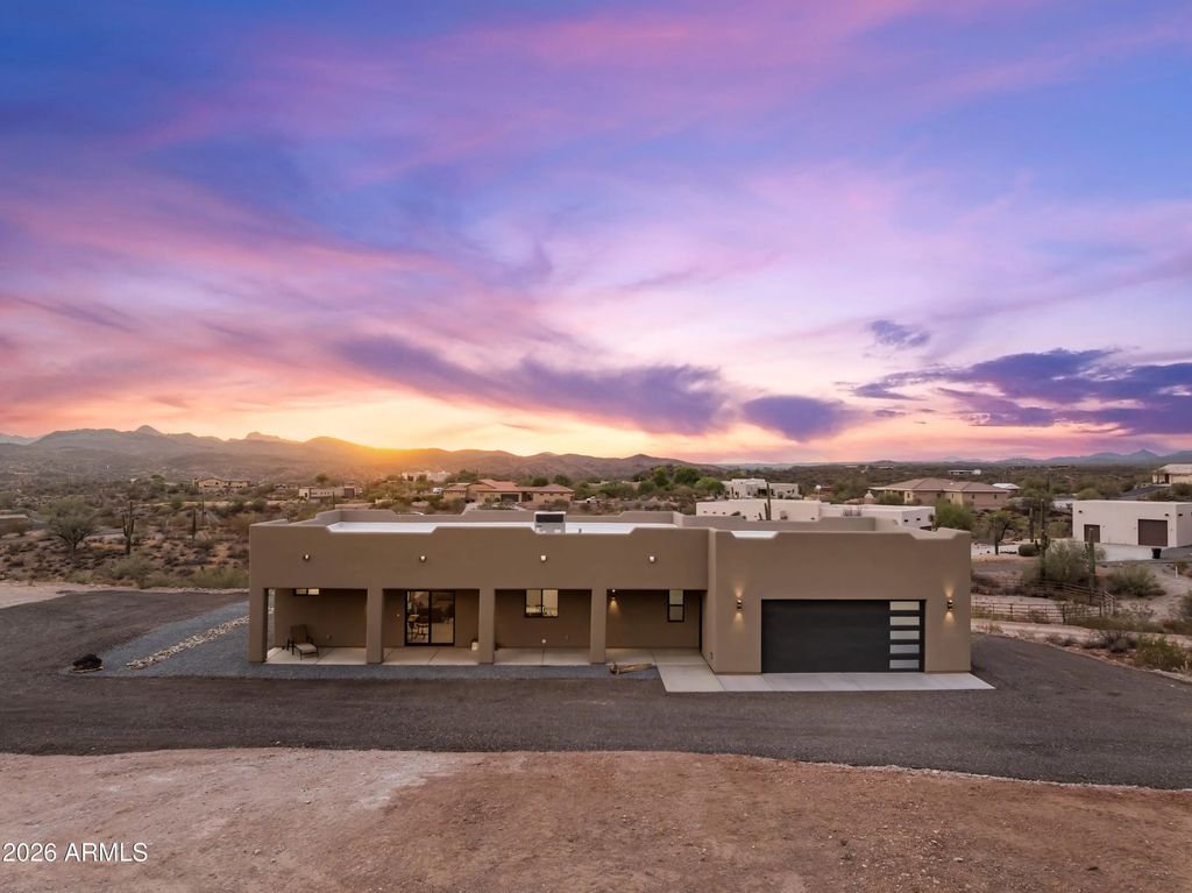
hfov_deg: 71.6
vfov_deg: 56.8
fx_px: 826
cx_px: 596
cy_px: 446
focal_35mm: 24
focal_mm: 12.29
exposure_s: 1/20
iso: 100
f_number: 4
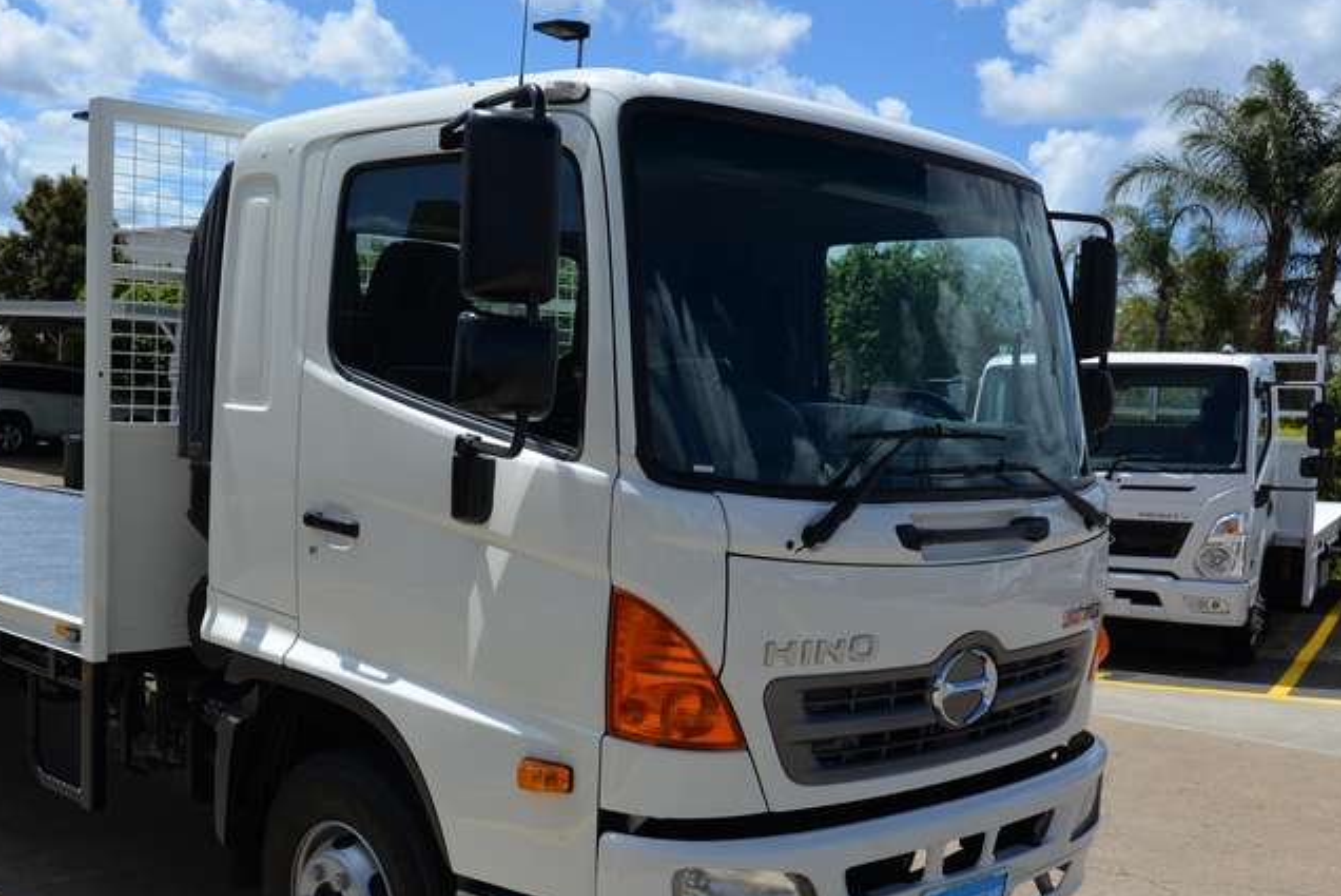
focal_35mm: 42
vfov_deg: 31.9
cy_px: 527
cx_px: 445
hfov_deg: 45.7
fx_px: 1566
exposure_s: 1/320
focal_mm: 26
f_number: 9
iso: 100
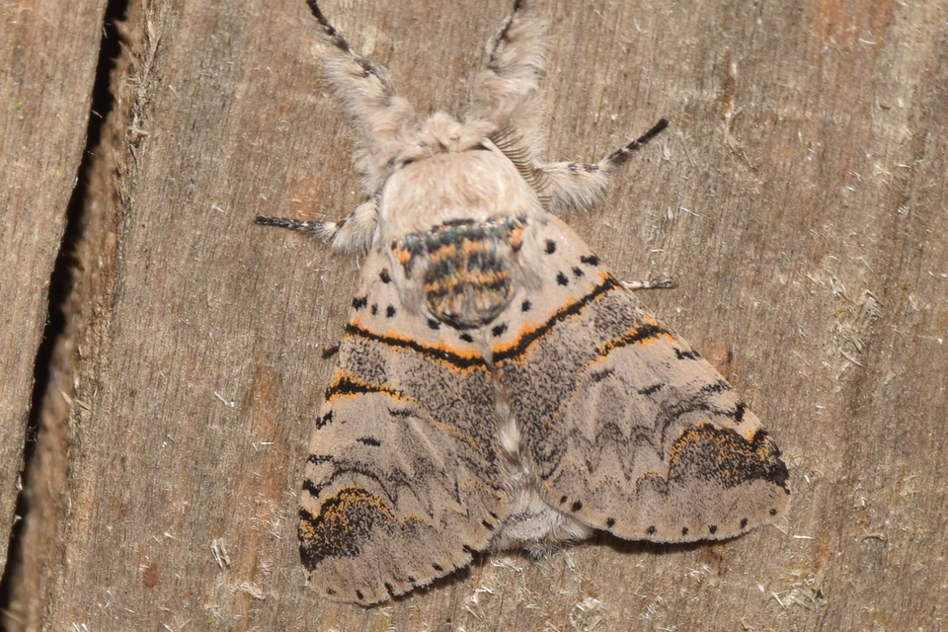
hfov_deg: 9.8
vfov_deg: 6.5
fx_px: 5530
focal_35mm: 210
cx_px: 474
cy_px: 316
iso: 100
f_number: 13
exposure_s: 1/160
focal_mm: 140
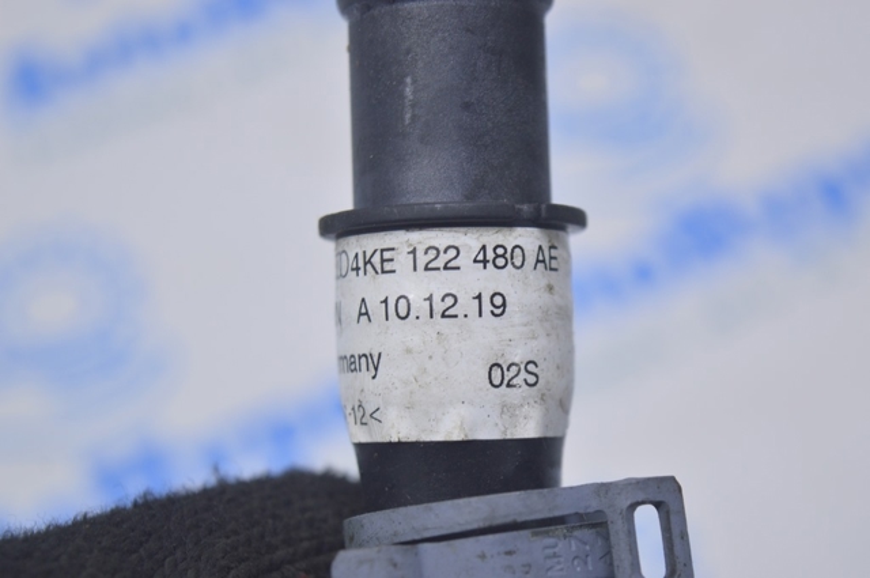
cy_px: 289
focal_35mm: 82
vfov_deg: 16.5
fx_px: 1991
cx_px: 435
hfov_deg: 24.6
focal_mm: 55
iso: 400
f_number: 5.6
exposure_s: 1/25
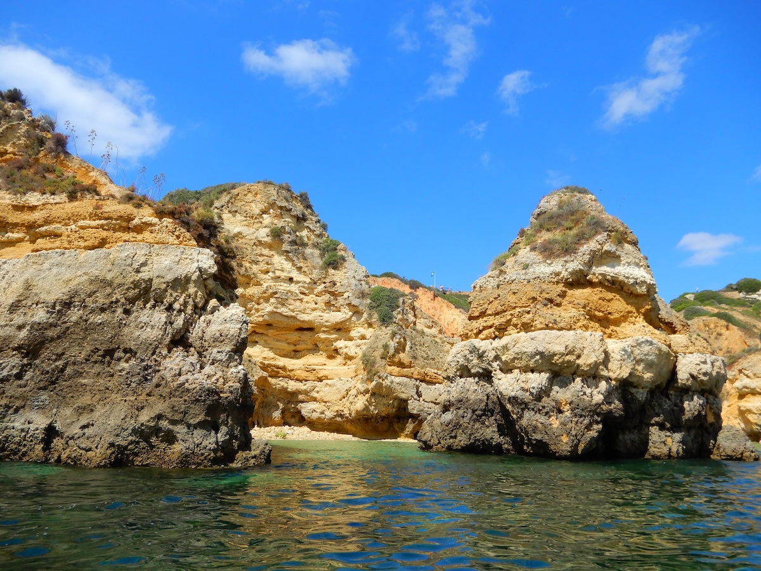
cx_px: 380
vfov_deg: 56.8
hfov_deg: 71.6
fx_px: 528
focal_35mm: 24
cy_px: 286
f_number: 3.4
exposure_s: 1/1000
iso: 80
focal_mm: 4.3
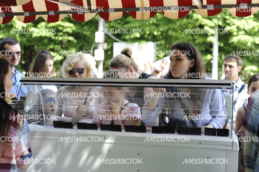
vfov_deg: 27.0
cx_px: 130
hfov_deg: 39.6
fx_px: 359
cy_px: 86
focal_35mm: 50
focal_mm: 50
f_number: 3.2
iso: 200
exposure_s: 1/500
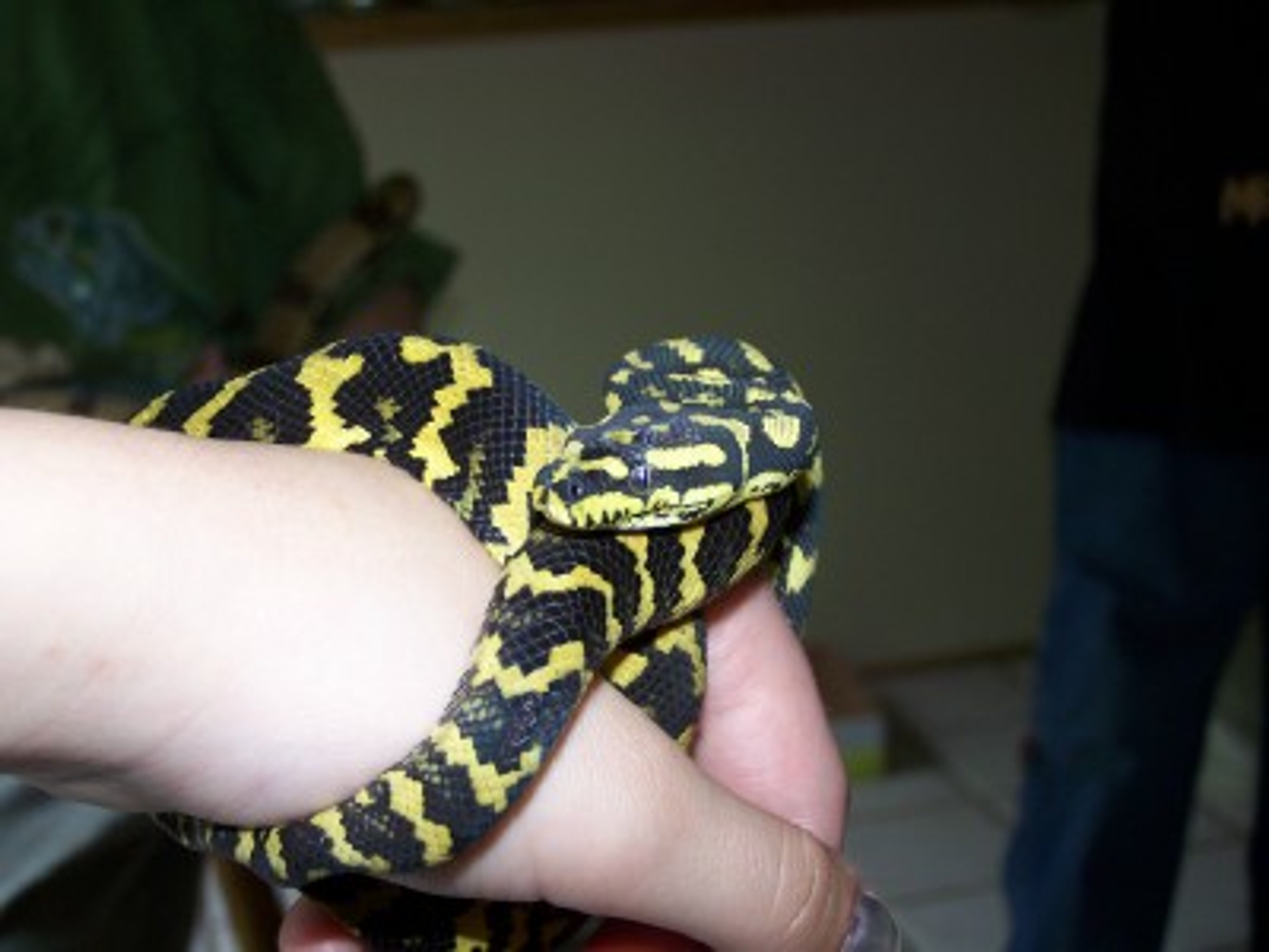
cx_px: 634
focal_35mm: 59
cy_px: 476
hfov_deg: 32.7
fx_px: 2163
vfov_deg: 24.8
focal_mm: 9.8
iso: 80
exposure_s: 1/60
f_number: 3.1
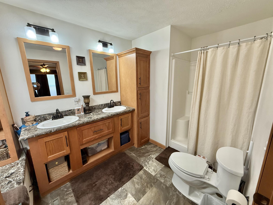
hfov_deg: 102.1
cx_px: 136
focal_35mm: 14
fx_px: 110
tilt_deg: -11.6
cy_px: 102
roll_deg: +0.4
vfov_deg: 85.7
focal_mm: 2.22
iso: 250
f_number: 2.2
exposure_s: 1/120
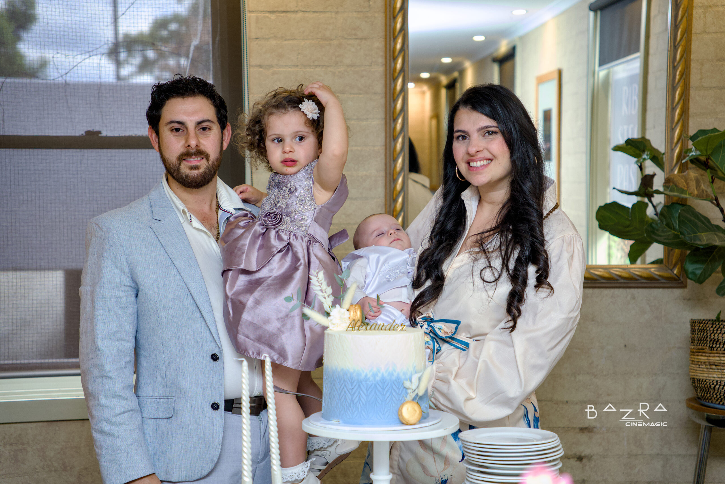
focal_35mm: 61
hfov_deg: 33.0
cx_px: 362
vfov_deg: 22.4
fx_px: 1223
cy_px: 242
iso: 800
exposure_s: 1/160
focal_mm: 40.5
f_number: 2.8
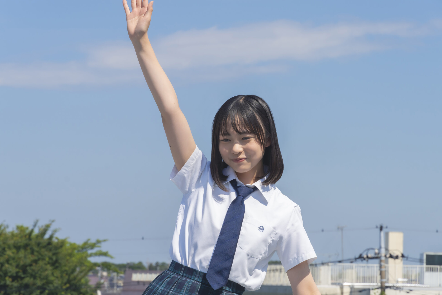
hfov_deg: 15.9
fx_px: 1584
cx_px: 221
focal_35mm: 129
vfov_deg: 10.6
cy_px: 148
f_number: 10
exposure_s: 1/500
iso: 250
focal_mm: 86
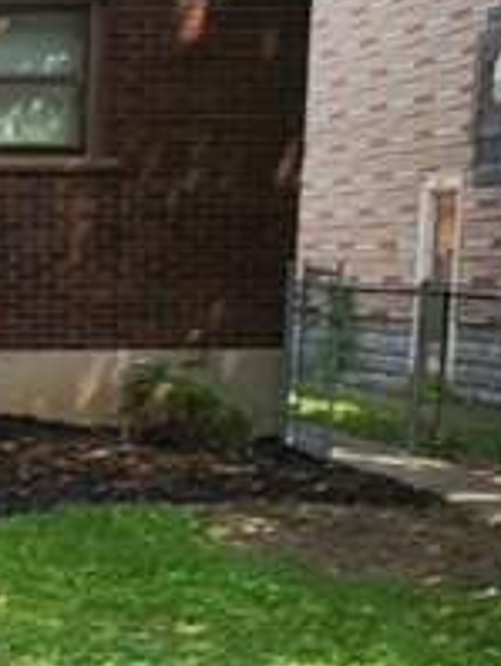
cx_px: -313
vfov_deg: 20.6
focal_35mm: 93
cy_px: 599
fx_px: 1791
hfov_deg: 14.5
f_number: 1.8
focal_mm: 5
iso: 40
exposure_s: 1/1376
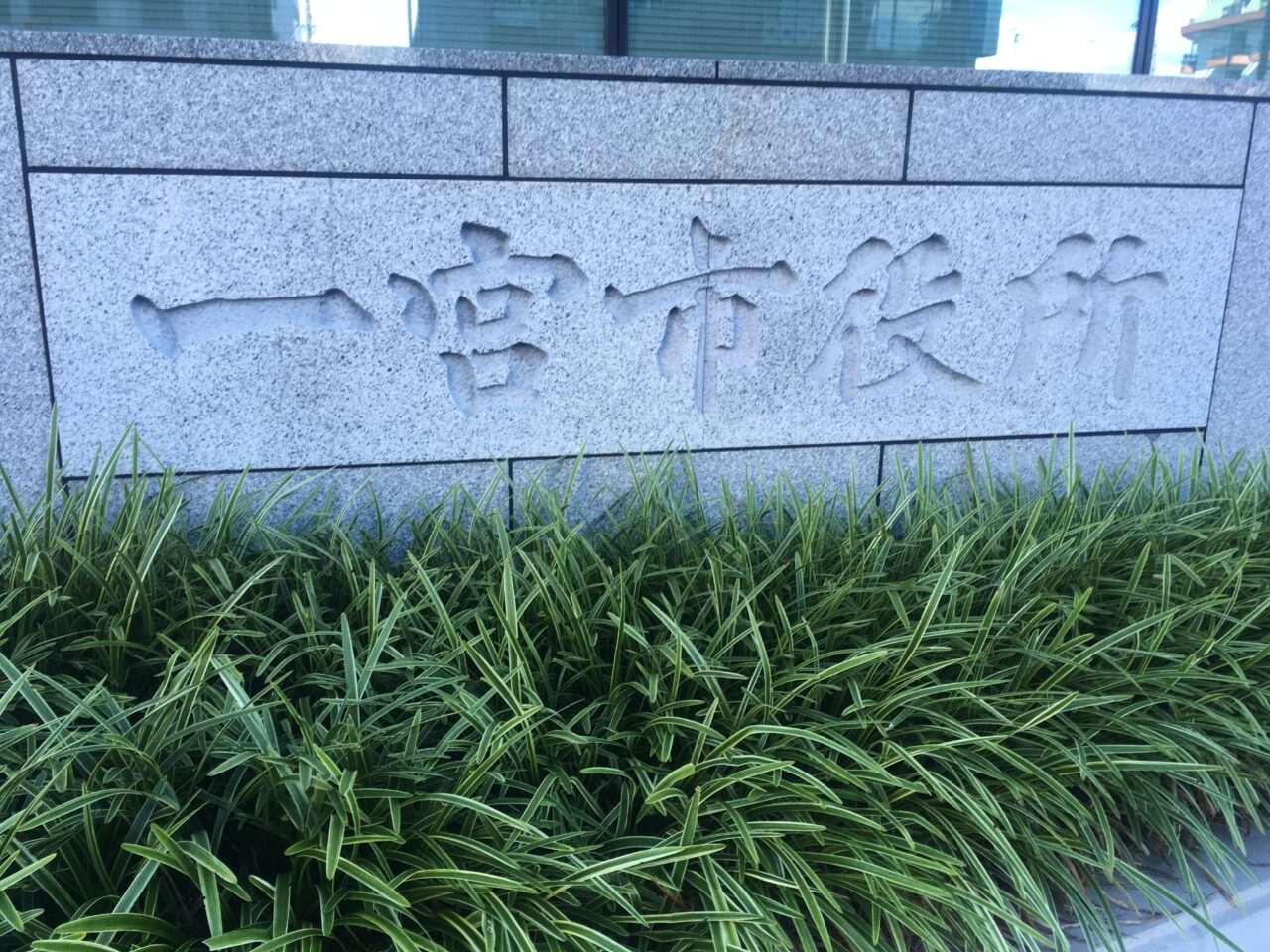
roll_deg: -1.1
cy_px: 476
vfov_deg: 48.2
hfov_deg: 61.7
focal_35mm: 29
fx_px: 1064
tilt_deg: -15.9
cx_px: 635
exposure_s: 1/120
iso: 32
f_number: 2.2
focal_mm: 4.15
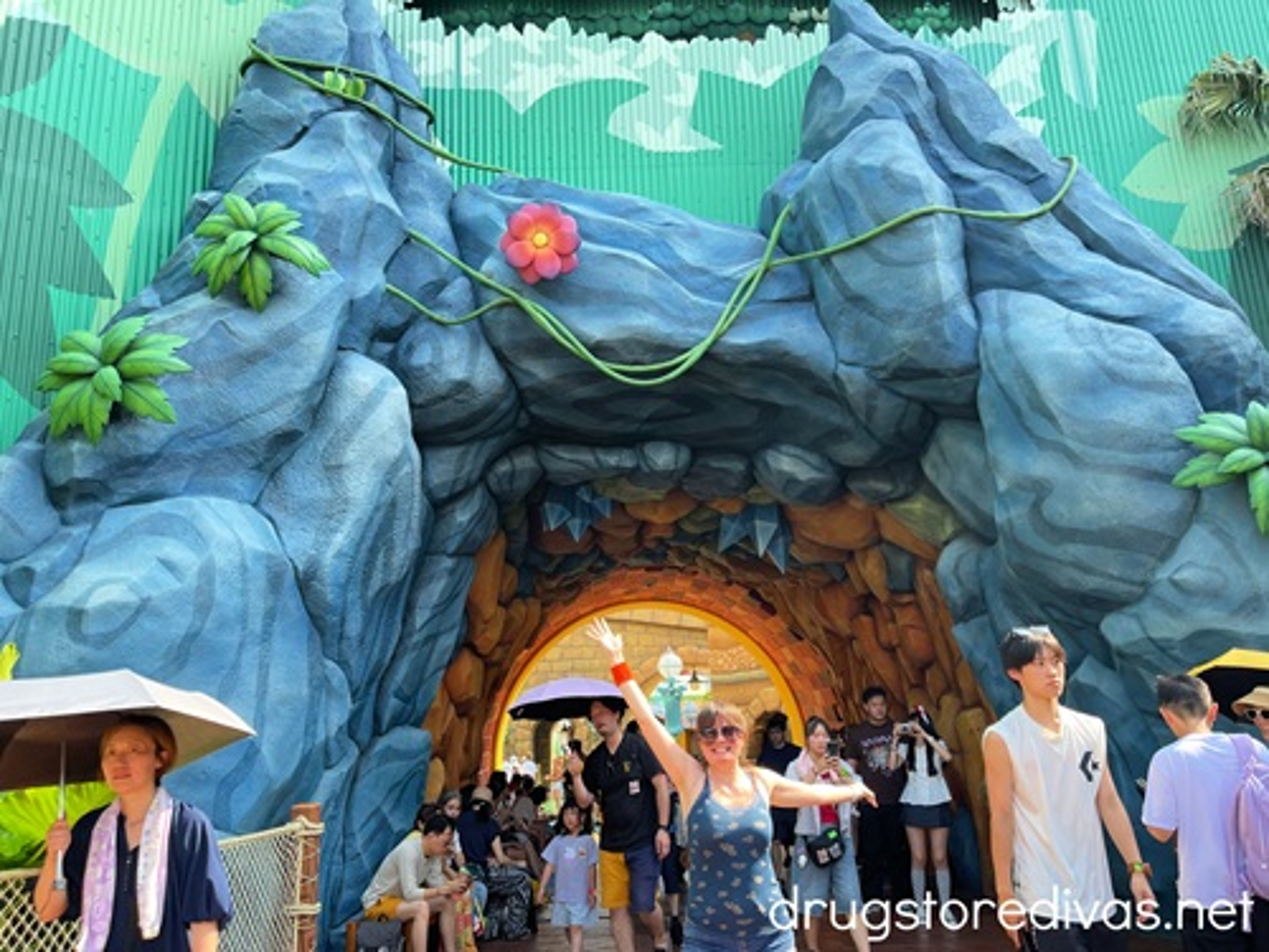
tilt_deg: +12.3
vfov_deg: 54.9
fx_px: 916
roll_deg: +2.4
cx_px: 634
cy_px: 476
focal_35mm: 25
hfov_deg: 69.4
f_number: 1.6
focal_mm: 5.1
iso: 32
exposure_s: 1/364
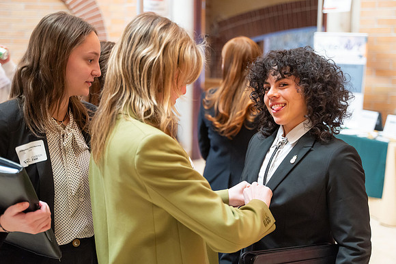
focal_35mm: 51
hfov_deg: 39.2
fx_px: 556
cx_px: 205
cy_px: 136
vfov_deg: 26.6
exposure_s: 1/250
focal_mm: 49
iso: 2500
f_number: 2.8
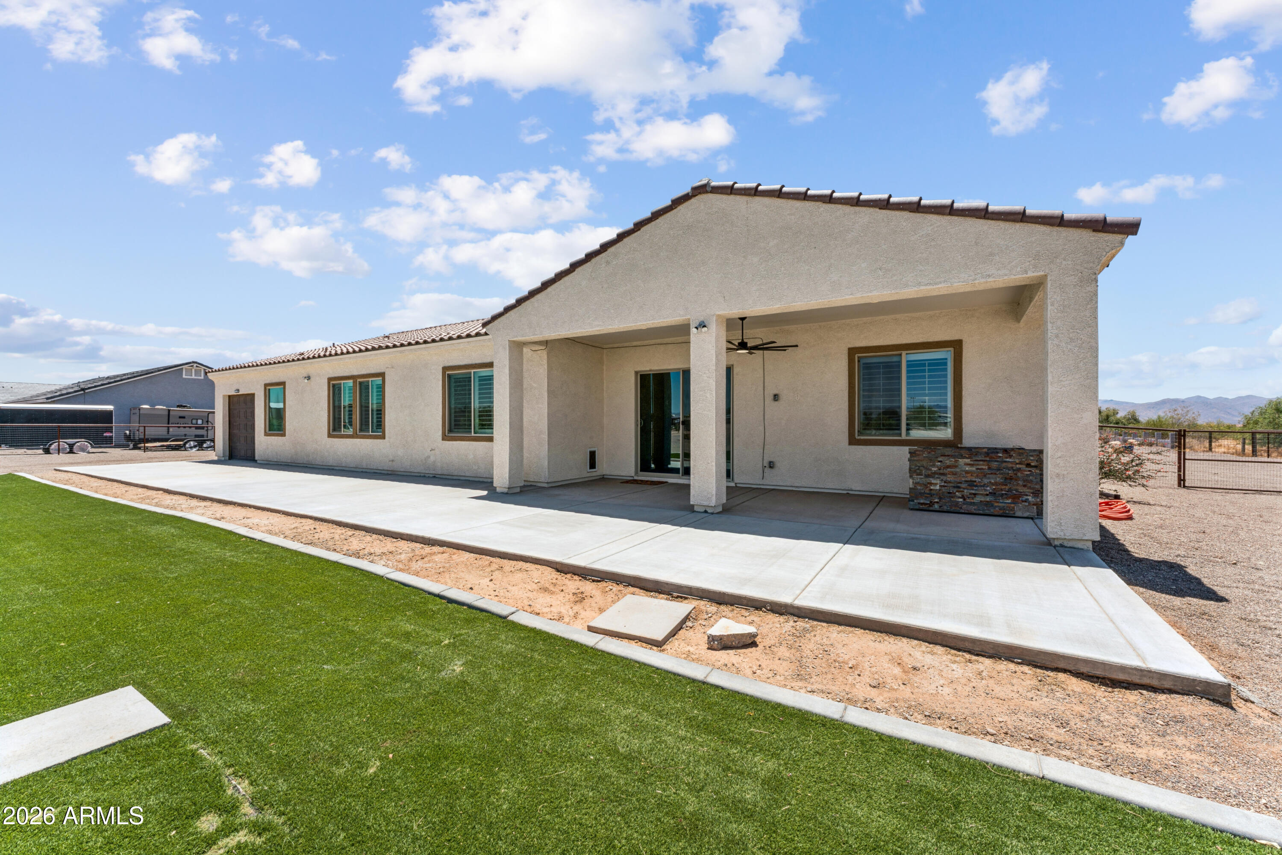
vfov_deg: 81.2
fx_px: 499
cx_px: 641
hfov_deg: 104.3
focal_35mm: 14
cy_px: 428
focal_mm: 14
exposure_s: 1/30
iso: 100
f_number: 22
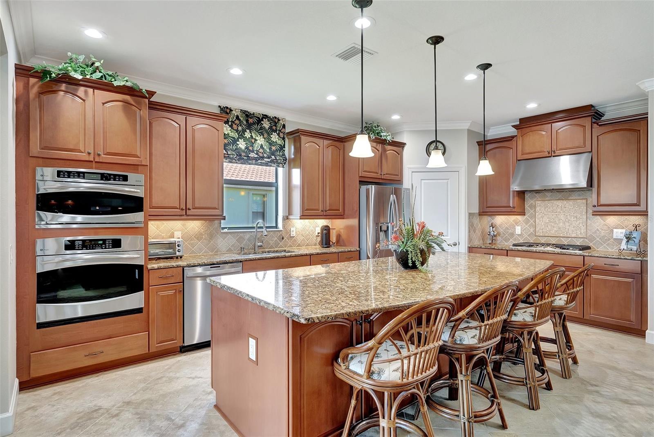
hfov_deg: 86.9
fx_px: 345
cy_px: 218
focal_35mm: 19
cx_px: 327
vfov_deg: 64.6
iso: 500
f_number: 8
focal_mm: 19
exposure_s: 1/1.67
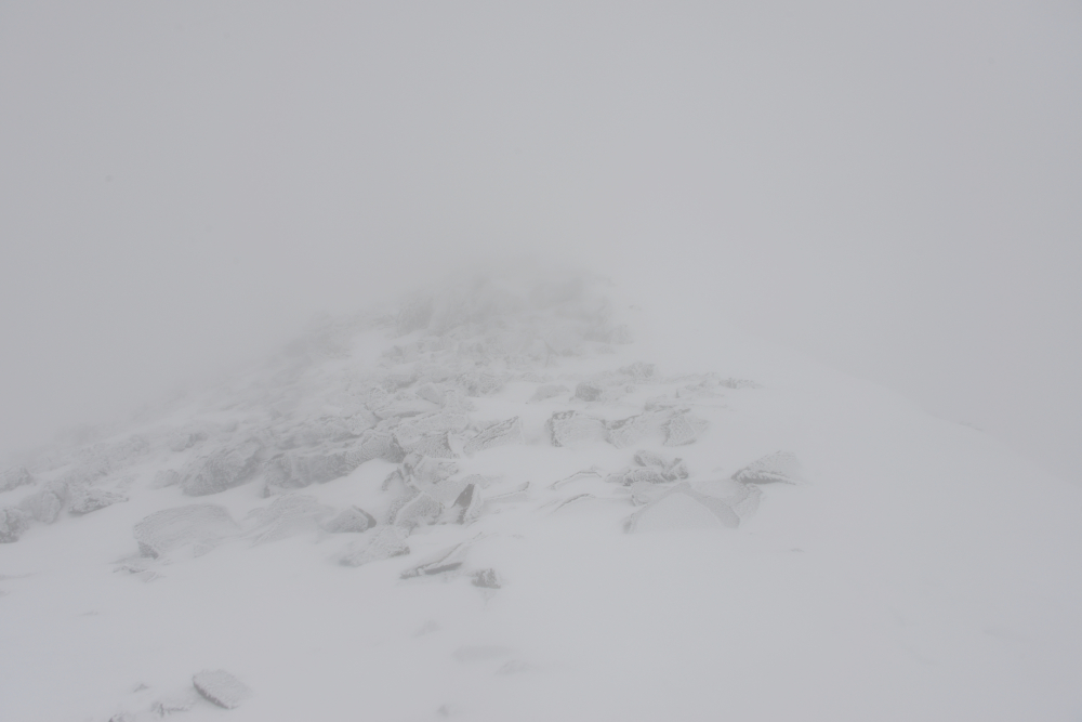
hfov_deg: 65.5
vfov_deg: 46.4
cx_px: 541
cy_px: 361
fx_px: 842
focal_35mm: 28
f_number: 9
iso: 320
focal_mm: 28
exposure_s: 1/2000
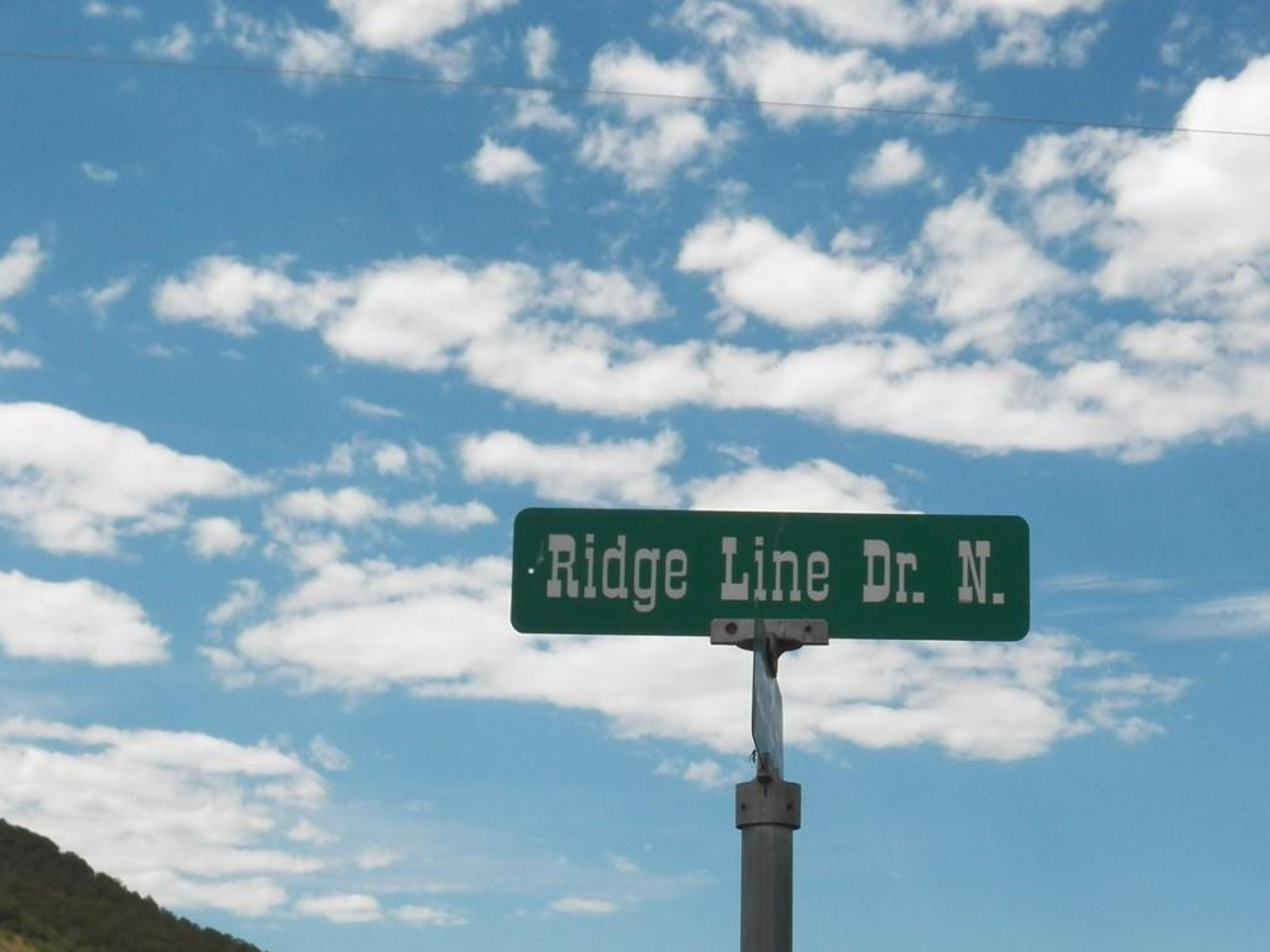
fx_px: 2935
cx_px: 768
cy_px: 518
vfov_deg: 18.4
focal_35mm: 80
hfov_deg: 24.4
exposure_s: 1/1250
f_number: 4.5
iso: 125
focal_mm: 8.9
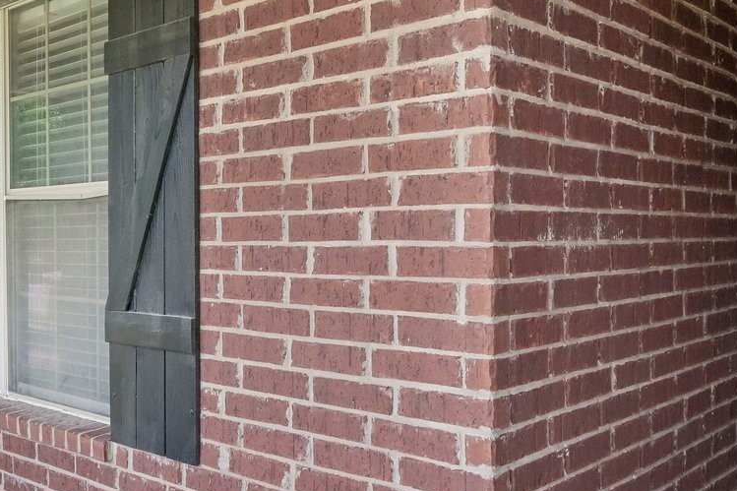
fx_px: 839
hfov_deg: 47.3
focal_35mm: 41
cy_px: 231
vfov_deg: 32.6
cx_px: 325
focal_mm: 15
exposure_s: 1/200
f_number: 8
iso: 400
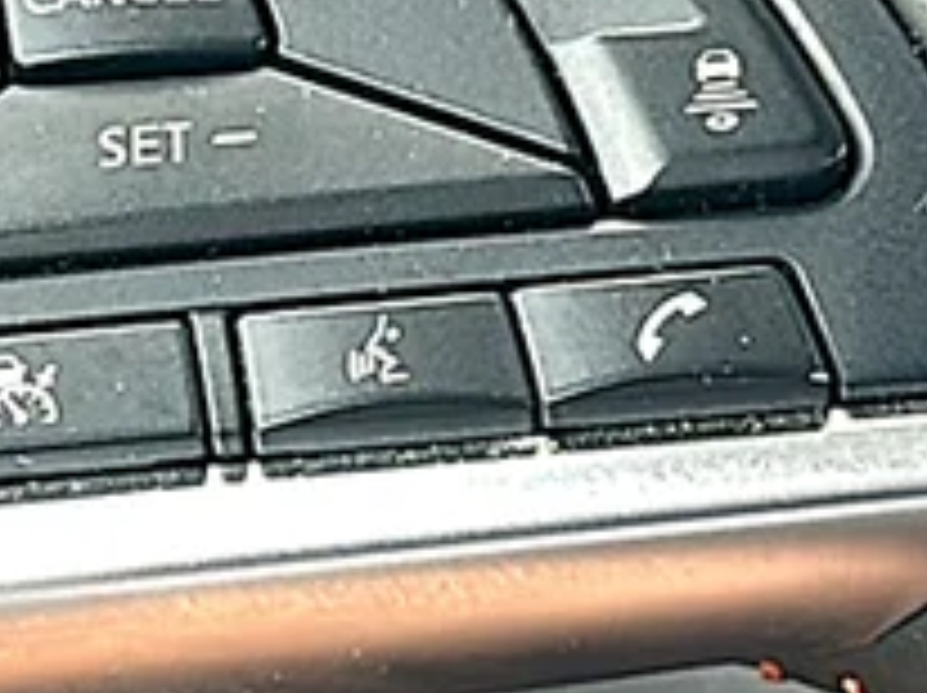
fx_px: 3638
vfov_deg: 10.8
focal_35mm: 136
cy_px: 34
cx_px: 270
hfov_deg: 14.5
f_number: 1.78
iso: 64
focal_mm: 6.86
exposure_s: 1/165
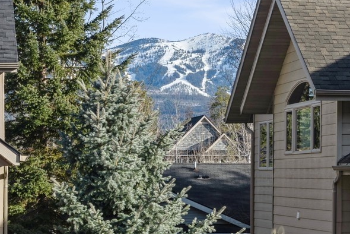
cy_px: 77
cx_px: 116
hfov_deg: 16.3
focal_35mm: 125
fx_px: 1216
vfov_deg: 11.0
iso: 100
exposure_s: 1/320
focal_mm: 55
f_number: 6.3
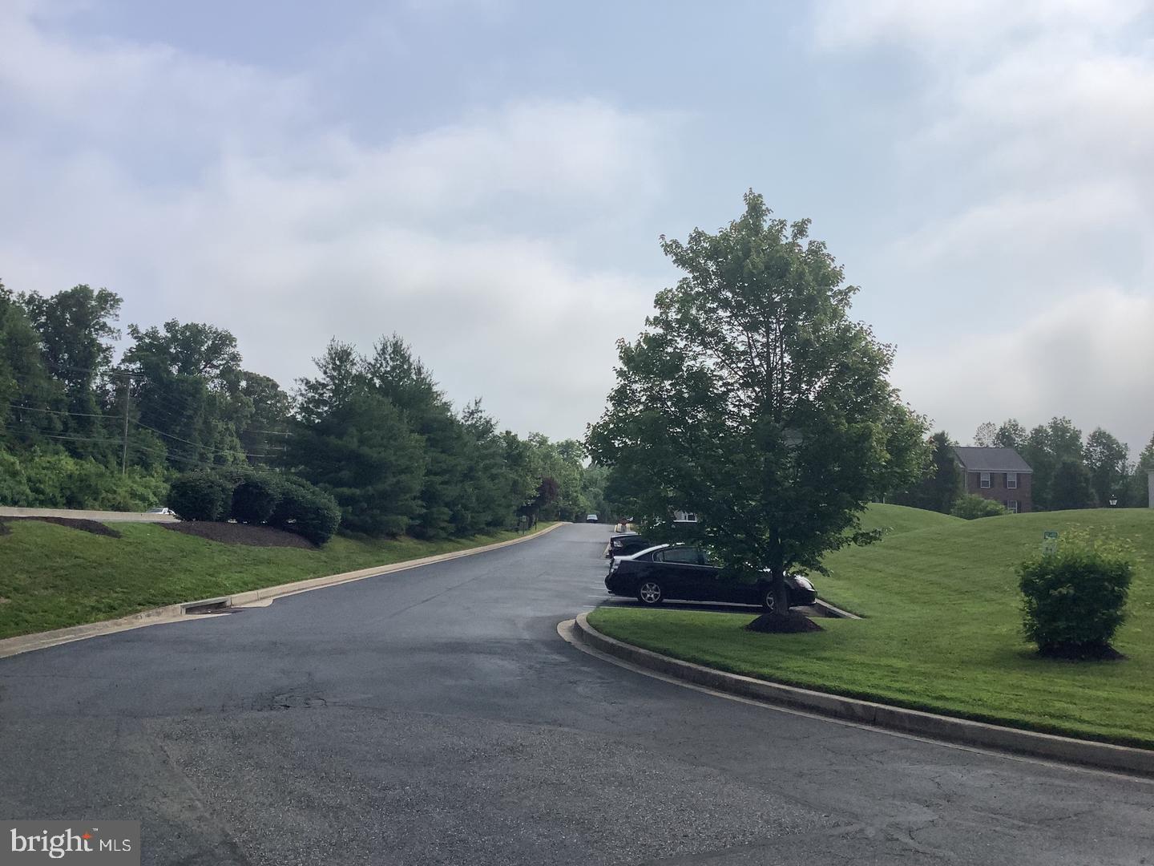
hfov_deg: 58.4
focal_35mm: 31
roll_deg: -1.8
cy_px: 433
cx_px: 577
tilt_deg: +5.3
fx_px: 1033
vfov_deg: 45.4
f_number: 2.4
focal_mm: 3.3
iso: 25
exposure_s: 1/3546
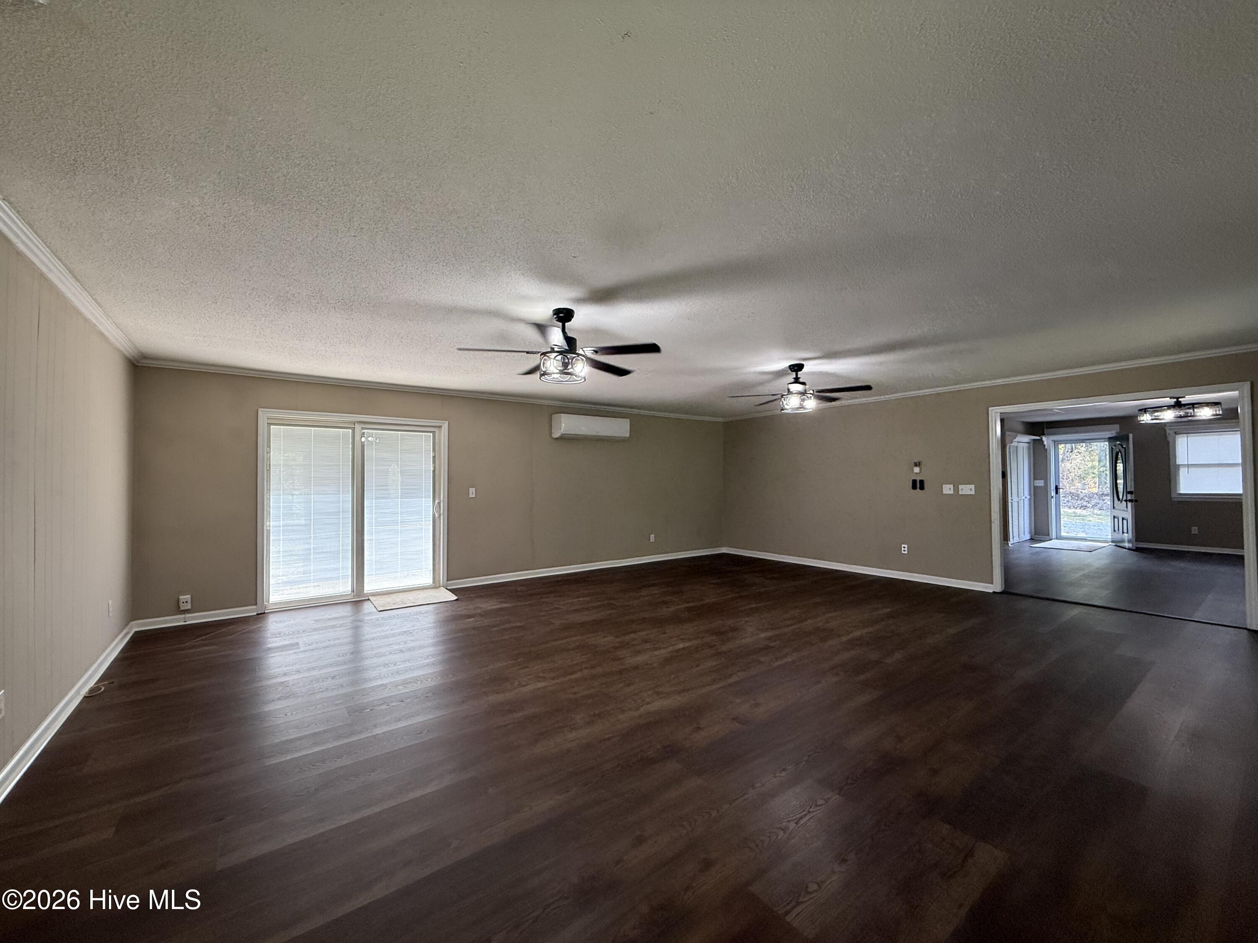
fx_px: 509
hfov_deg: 102.1
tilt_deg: +1.7
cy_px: 472
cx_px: 629
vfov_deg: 85.7
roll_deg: +0.8
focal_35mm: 14
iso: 160
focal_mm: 2.22
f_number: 2.2
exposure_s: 1/120
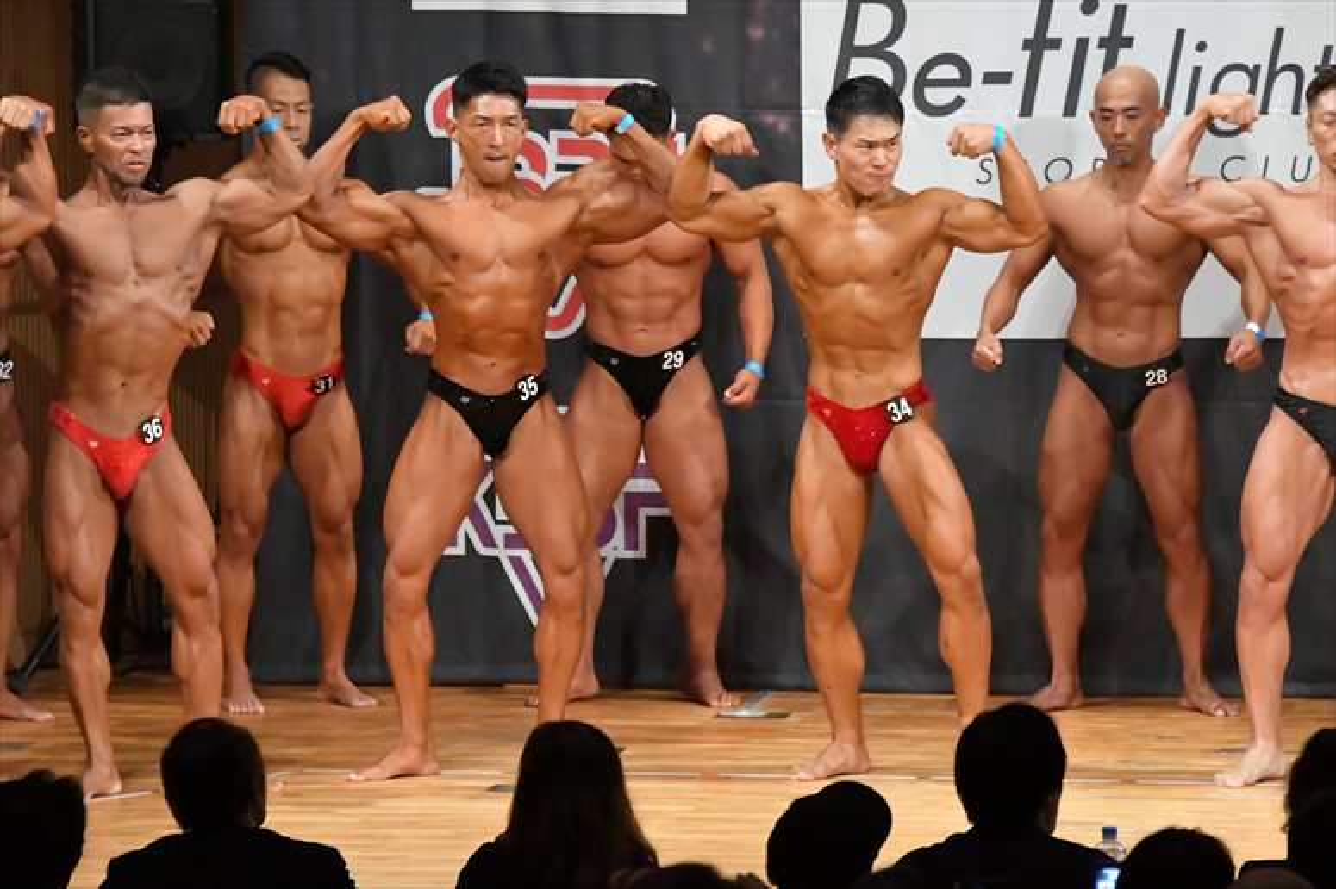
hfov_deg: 7.6
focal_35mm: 270
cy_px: 444
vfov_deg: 5.1
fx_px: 10015
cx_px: 668
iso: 12800
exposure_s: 1/400
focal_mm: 180
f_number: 5.6
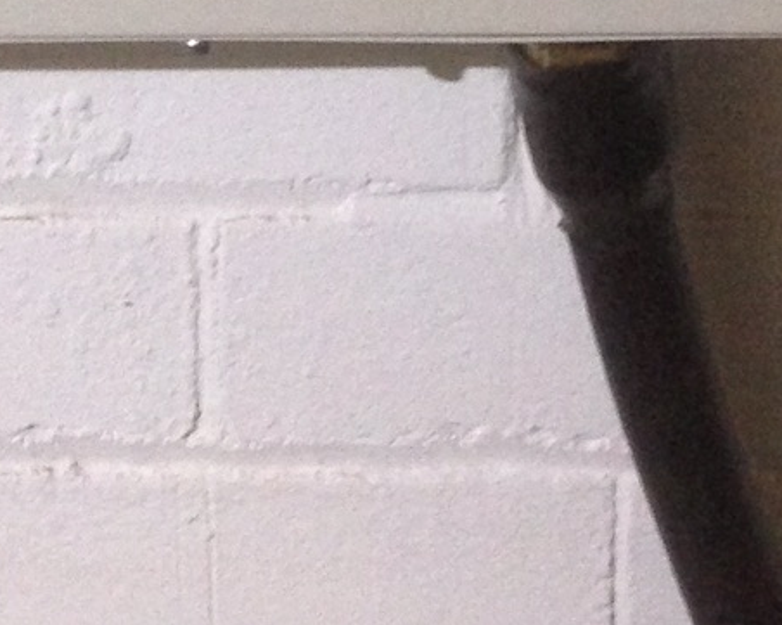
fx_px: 3377
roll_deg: +1.2
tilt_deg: -4.2
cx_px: 798
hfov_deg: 13.0
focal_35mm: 146
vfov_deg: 9.1
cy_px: -1077
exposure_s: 1/20
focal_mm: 4.12
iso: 250
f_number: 2.4
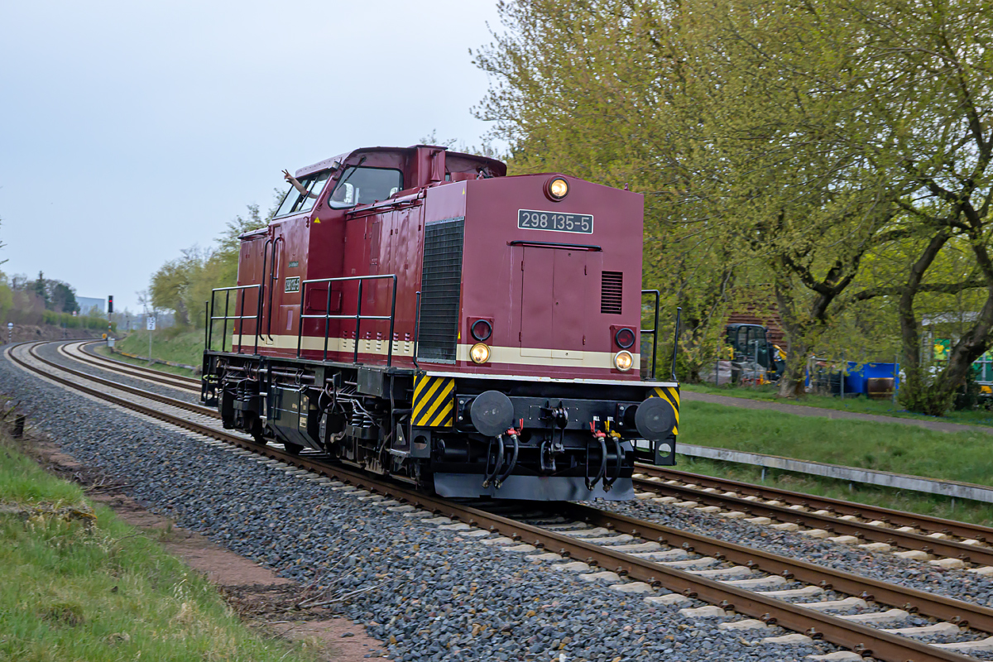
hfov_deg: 34.2
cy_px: 331
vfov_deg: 23.2
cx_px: 496
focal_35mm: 58
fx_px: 1613
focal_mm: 39
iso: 400
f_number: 8
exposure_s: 1/250
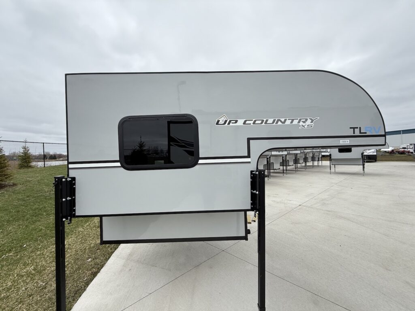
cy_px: 156
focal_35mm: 14
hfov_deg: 102.1
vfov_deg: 85.7
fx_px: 168
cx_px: 208
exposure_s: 1/451
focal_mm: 2.22
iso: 50
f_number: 2.2
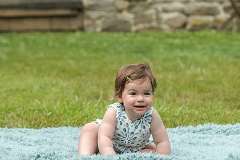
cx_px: 153
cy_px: 88
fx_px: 1313
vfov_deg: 7.0
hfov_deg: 10.4
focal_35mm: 197
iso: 400
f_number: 5.6
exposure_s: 1/1000
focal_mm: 125
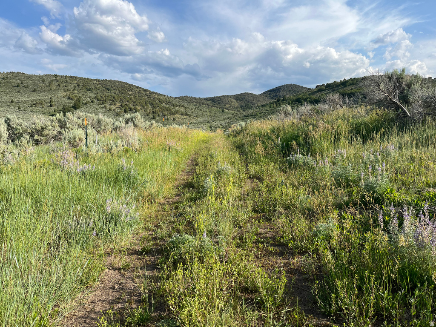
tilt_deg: -5.6
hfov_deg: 67.3
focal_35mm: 26
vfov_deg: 53.1
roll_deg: +0.3
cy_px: 164
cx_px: 218
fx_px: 327
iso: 50
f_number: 1.6
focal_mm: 5.1
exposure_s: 1/2967
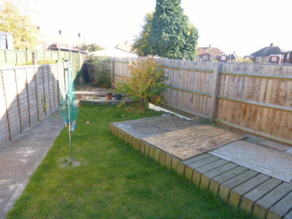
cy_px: 110
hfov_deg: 71.6
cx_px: 146
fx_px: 202
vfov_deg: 56.8
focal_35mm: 24
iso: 100
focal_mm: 4.3
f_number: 3.5
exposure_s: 1/100
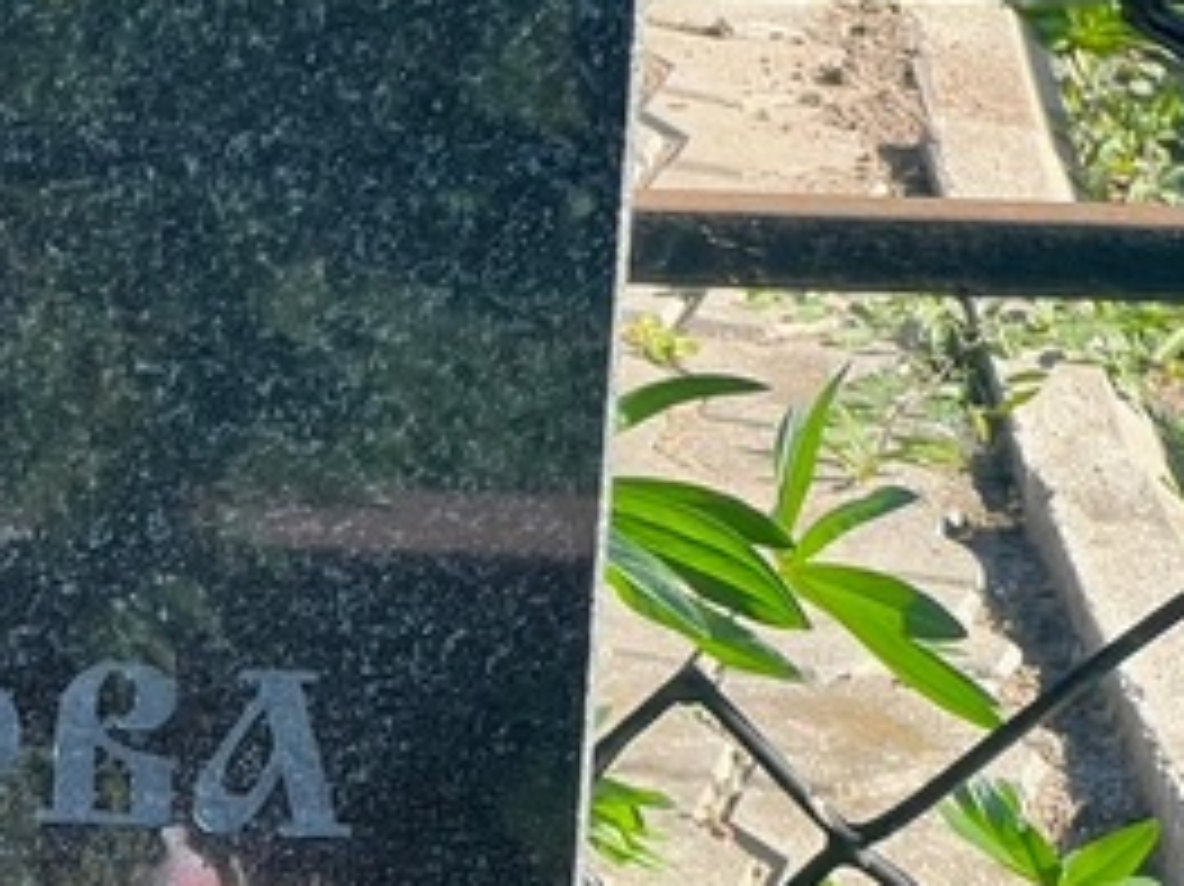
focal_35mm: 234
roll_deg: -1.6
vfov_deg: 6.3
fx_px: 8000
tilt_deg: -22.9
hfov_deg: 8.3
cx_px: -558
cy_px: 1214
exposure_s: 1/163
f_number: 2.8
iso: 32
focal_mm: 9
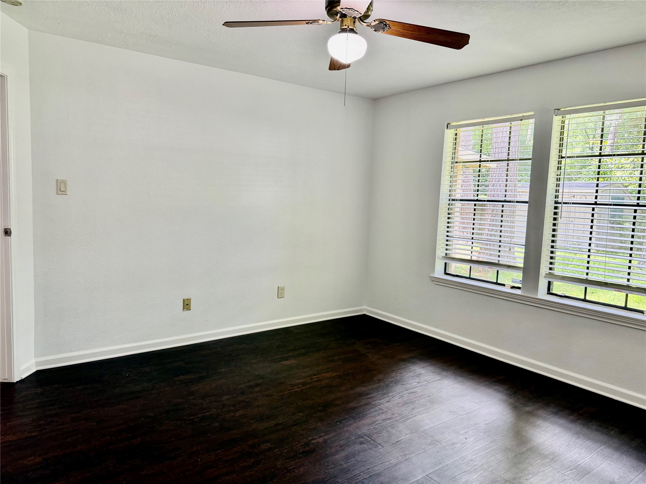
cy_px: 242
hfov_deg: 71.6
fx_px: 448
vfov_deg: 56.8
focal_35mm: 24
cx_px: 323
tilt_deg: -4.3
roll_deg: -1.7
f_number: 1.78
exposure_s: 1/120
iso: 200
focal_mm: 6.76
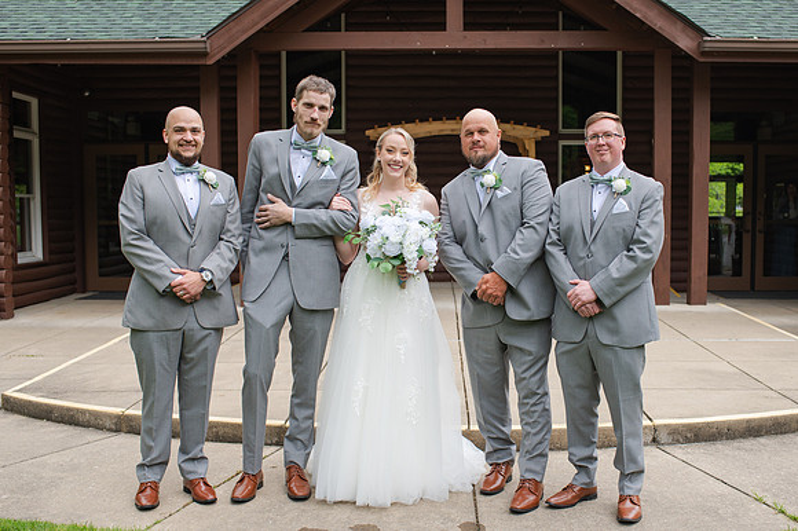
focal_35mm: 44
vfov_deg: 30.7
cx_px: 448
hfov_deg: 44.8
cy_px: 285
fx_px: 967
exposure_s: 1/640
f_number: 3.5
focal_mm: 35
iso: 160
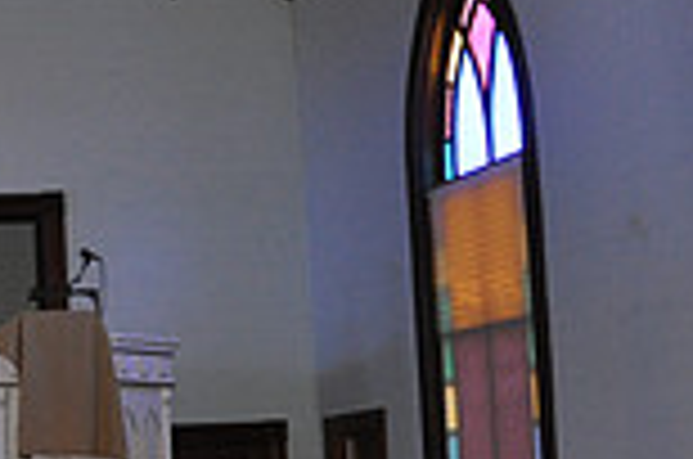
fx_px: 1959
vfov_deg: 13.3
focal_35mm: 102
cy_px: 335
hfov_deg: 17.5
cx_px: -423
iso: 800
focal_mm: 18
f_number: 3.5
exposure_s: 1/60
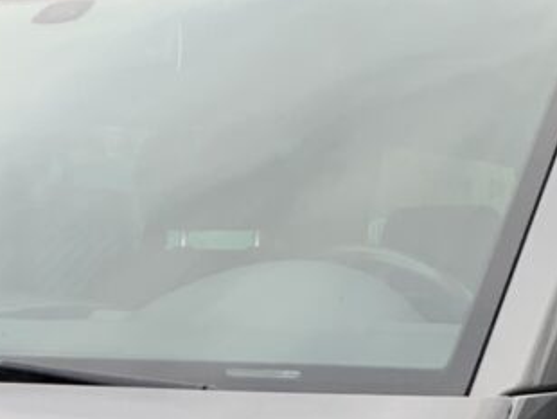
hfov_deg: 12.2
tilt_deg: -6.5
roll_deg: -0.7
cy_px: 714
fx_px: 2593
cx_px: 131
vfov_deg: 8.9
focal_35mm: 161
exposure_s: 1/122
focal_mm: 4.25
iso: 25
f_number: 1.8
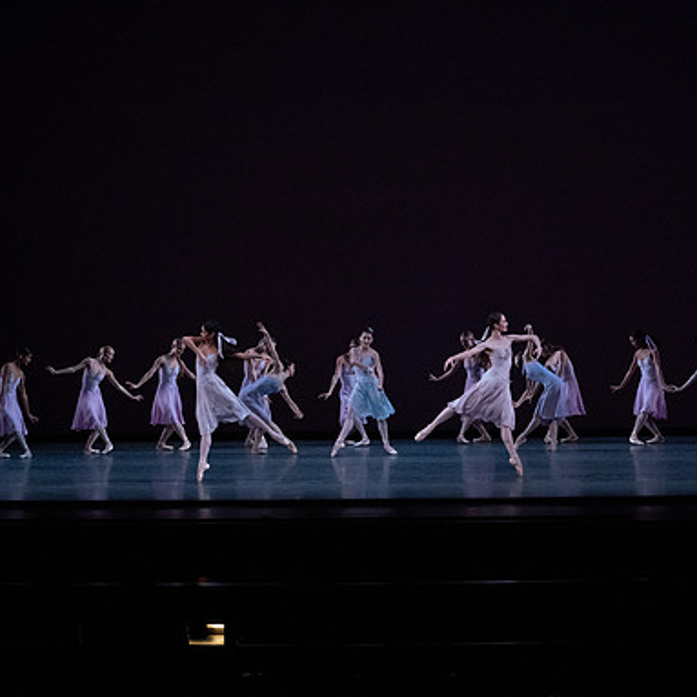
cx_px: 440
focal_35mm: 90
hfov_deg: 19.3
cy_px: 348
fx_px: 2050
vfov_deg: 19.3
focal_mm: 70
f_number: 13
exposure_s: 1/400
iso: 12800
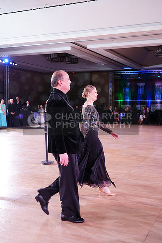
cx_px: 81
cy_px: 122
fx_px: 277
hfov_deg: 32.6
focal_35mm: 41
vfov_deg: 47.4
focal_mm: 41
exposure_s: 1/160
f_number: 4.5
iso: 1250
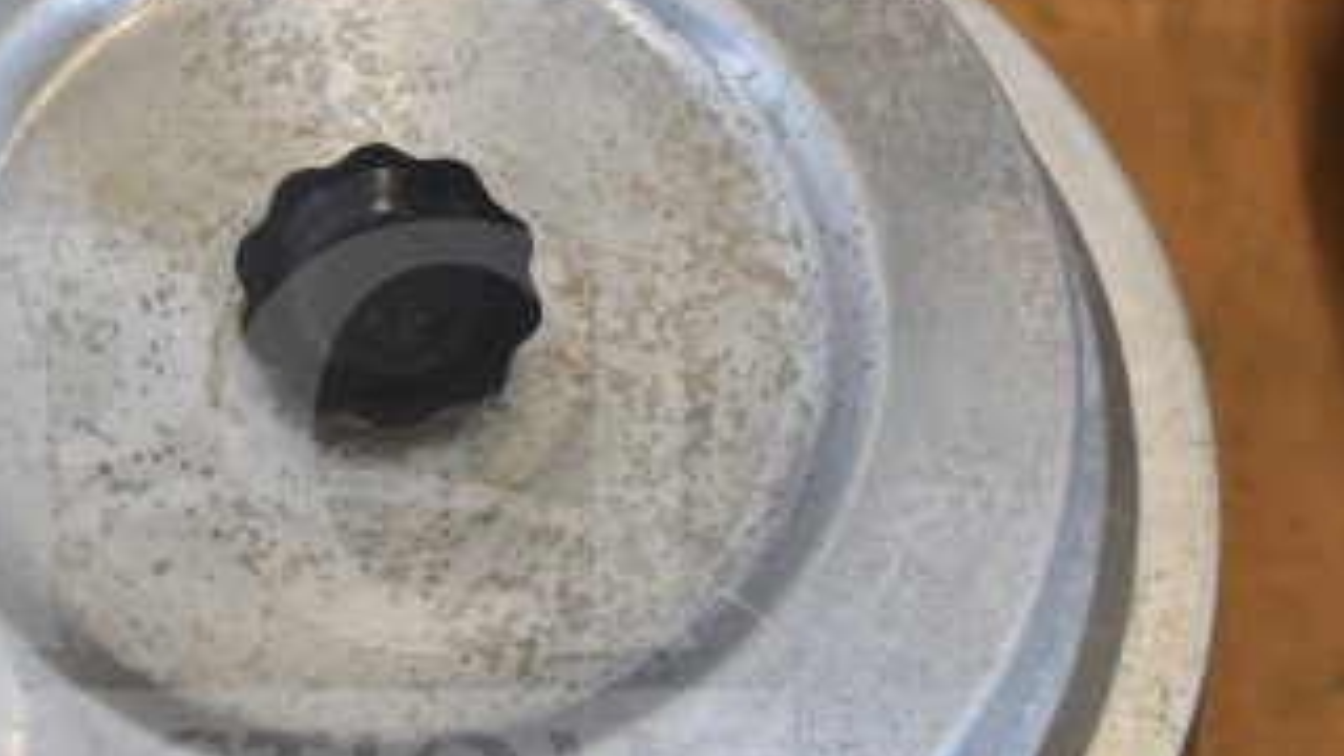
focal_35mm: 72
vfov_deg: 16.7
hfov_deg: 28.9
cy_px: 556
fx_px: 2566
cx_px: 319
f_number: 3.8
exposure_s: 1/40
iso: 640
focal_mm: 24
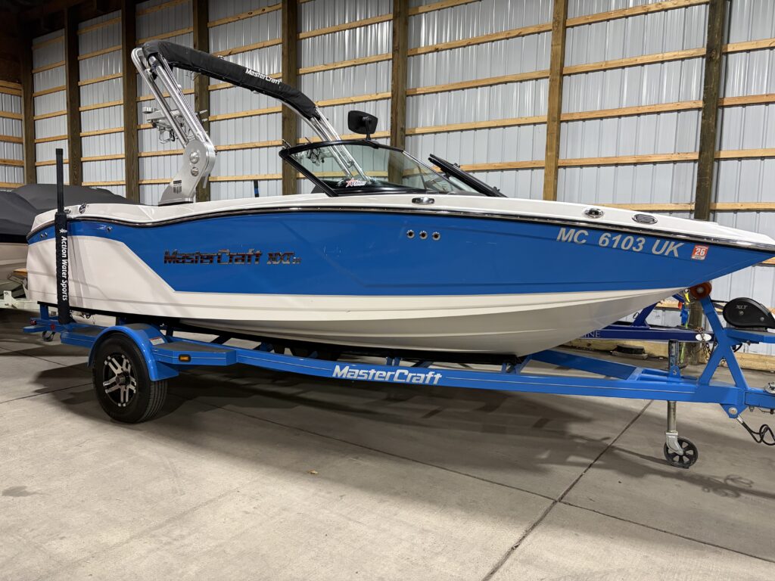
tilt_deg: -5.7
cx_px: 388
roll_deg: -0.6
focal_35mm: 26
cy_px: 290
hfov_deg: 67.3
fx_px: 582
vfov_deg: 53.1
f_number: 1.6
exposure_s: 1/60
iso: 250
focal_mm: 5.96
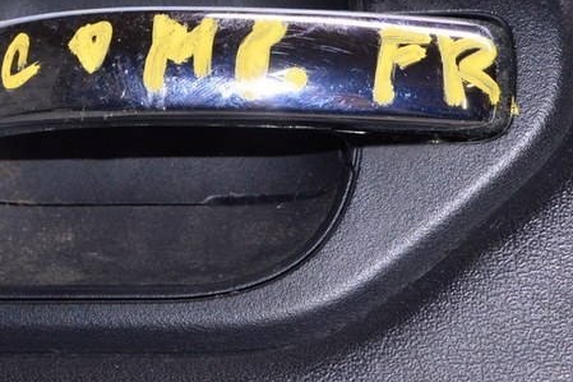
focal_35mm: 130
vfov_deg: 10.5
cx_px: 123
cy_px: 62
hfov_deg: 15.7
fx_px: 2068
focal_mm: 38
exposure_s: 1/160
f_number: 8
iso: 1600
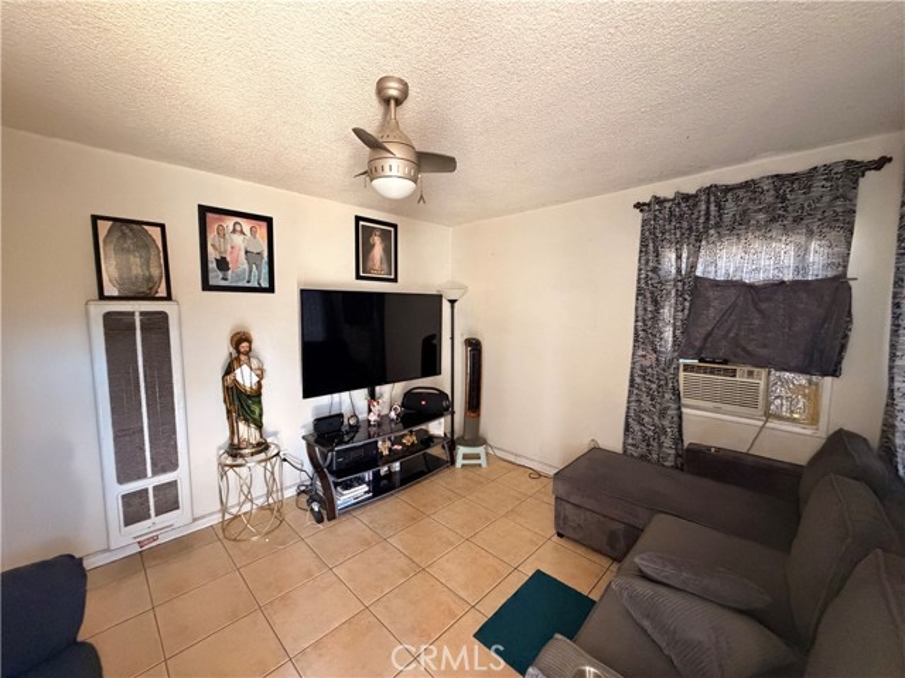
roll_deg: +0.4
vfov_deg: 85.7
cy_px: 339
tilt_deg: -5.5
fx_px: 366
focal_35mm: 14
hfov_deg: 102.1
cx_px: 452
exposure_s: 1/60
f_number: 2.2
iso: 1000
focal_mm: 2.22
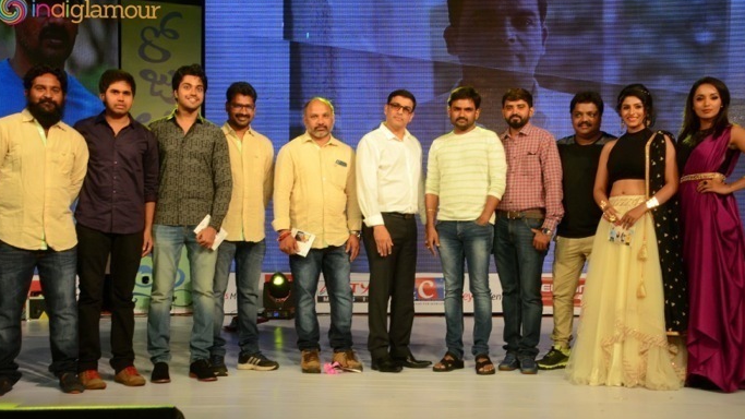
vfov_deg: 26.5
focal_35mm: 45
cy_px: 246
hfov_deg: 45.5
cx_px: 376
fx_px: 889
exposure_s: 1/125
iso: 1250
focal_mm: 28
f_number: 8
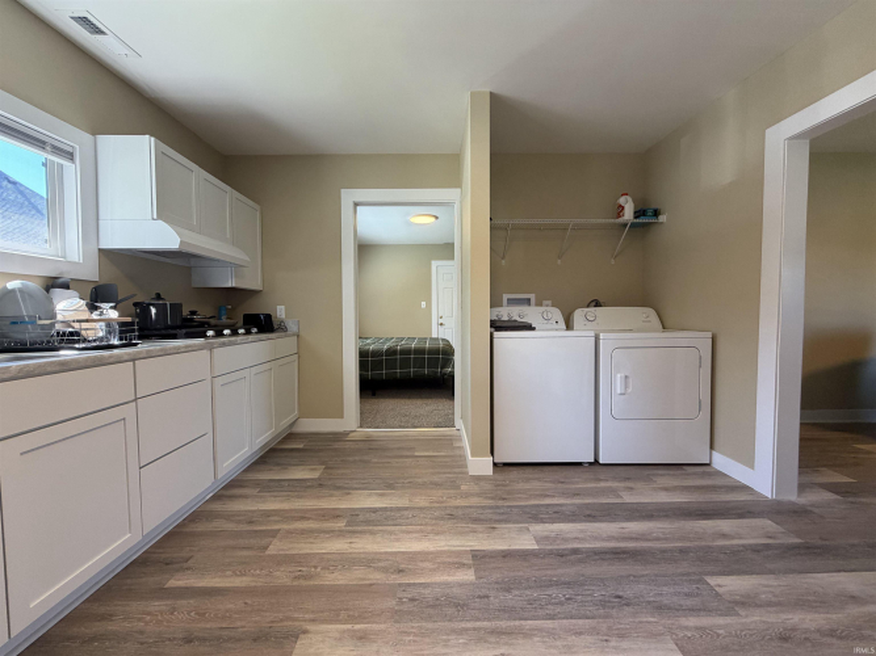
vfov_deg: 85.7
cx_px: 438
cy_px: 328
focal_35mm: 14
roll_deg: +0.9
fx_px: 354
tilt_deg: -1.4
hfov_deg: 102.1
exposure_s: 1/60
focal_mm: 2.2
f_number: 2.2
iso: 160
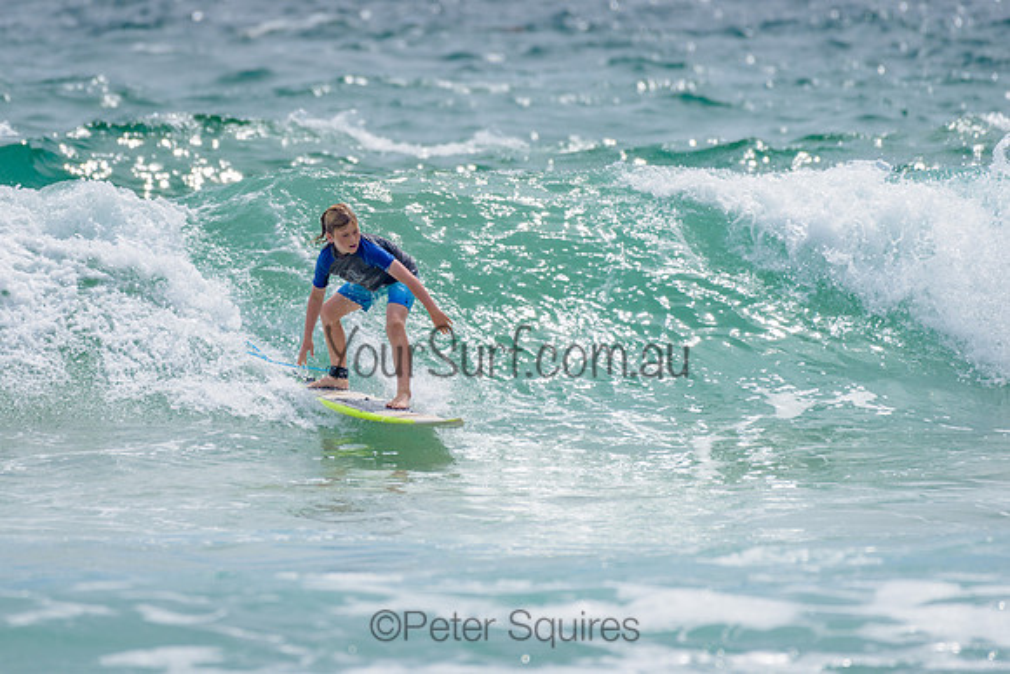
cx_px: 391
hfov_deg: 3.4
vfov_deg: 2.2
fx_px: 17190
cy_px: 261
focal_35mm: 613
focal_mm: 500
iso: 110
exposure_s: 1/2000
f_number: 5.6
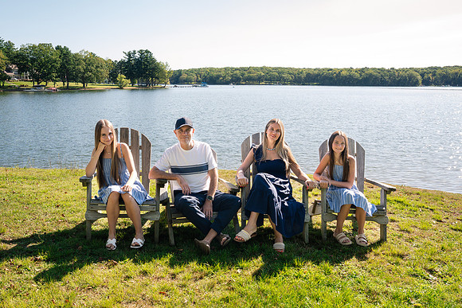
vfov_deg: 42.6
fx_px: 395
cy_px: 171
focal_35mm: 31
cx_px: 217
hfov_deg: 60.6
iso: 400
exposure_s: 1/250
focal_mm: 25
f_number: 8
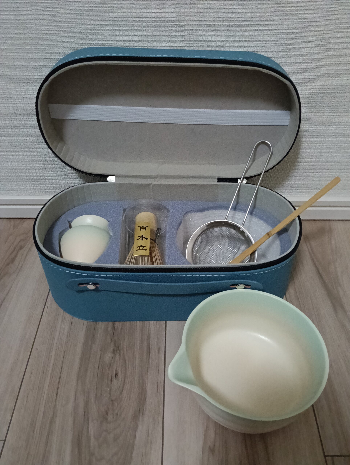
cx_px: 175
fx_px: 363
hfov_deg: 51.5
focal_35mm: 27
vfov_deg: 65.2
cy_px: 232
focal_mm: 3.98
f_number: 1.8
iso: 2000
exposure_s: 1/14.3
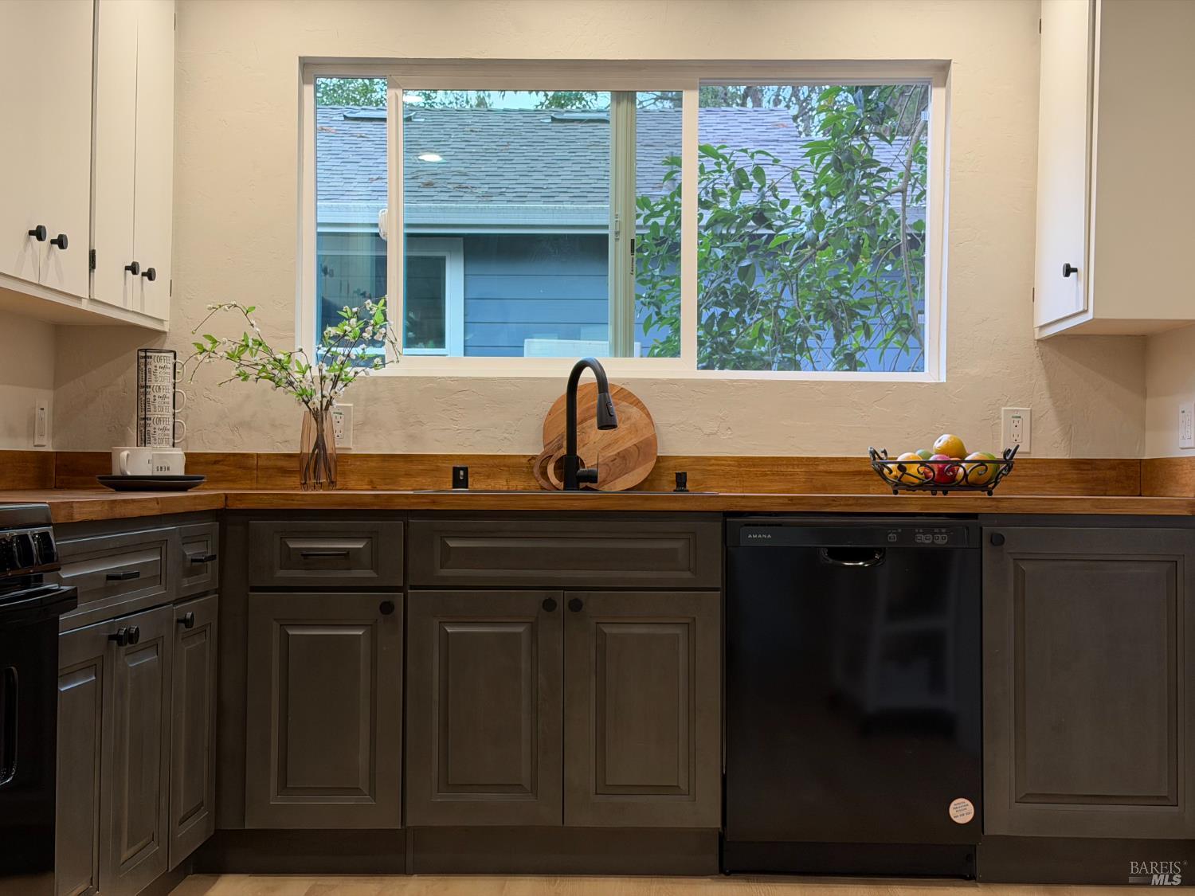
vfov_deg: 30.3
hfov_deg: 39.7
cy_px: 448
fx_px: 1657
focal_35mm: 48
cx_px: 598
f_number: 1.78
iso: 80
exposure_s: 1/60
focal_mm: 6.76
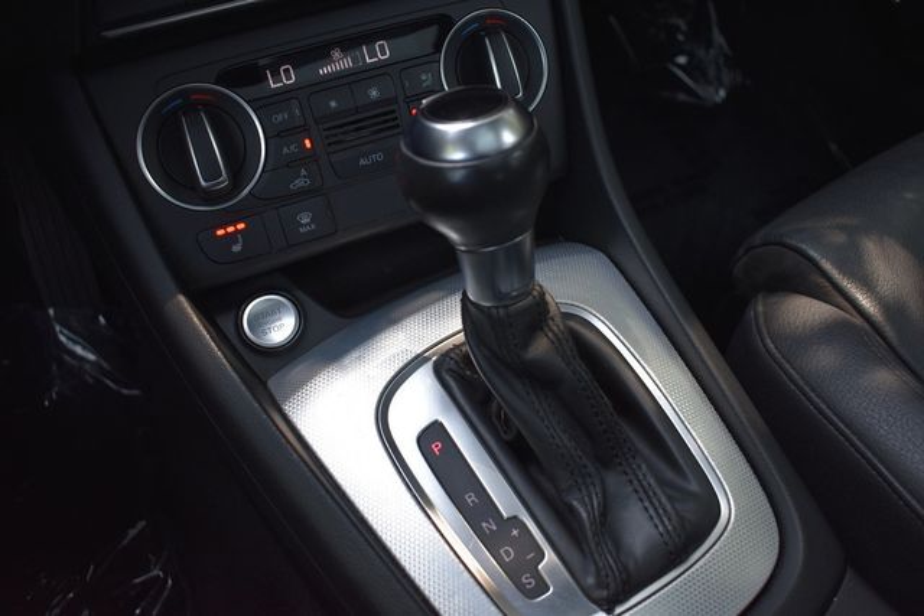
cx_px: 462
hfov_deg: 57.2
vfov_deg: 40.0
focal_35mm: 33
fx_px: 847
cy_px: 308
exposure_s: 1/250
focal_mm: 22
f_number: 3.8
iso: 400
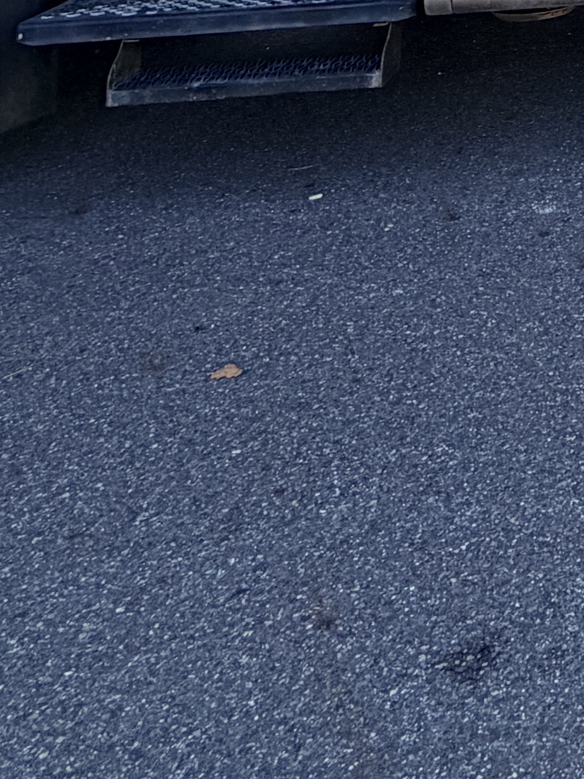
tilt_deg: -0.3
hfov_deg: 18.4
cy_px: -470
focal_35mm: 62
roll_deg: +0.1
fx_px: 1395
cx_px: 1059
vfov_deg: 23.2
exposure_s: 1/502
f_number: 2.2
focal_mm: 2.22
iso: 50
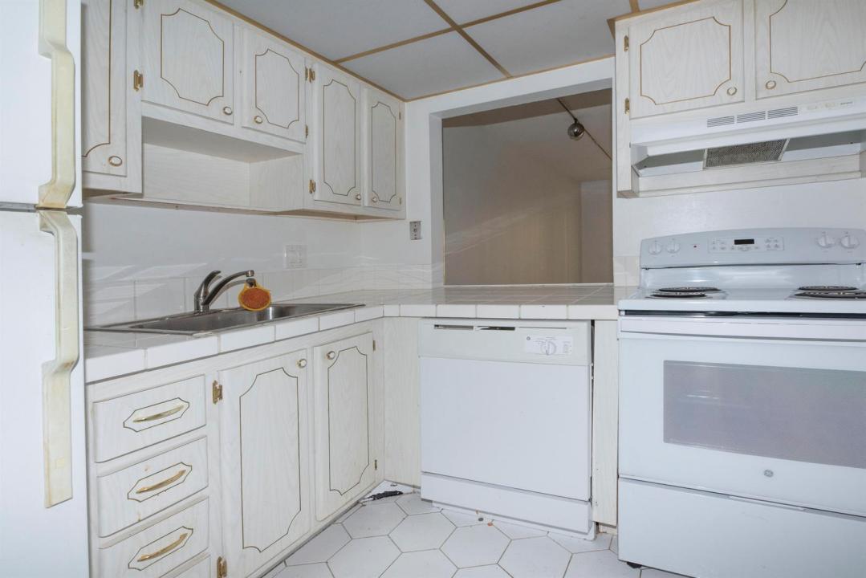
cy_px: 289
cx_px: 433
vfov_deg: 81.2
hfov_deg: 104.2
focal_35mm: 14
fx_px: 337
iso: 800
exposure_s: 1/60
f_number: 14
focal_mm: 14
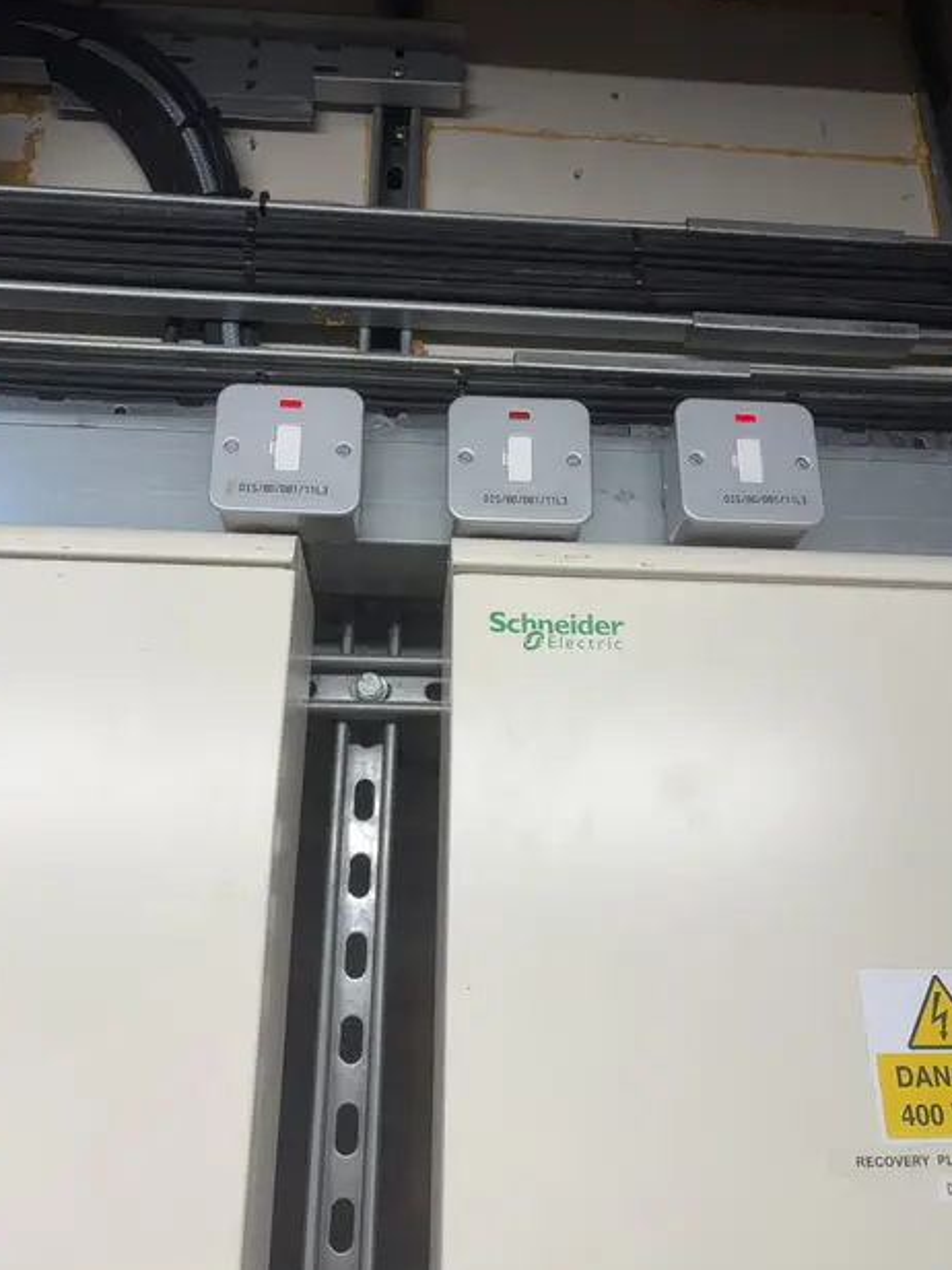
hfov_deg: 51.4
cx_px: 470
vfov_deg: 65.3
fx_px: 990
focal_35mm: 27
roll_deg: -0.4
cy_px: 637
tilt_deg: +22.3
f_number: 1.6
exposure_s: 1/100
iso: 64
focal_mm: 5.96
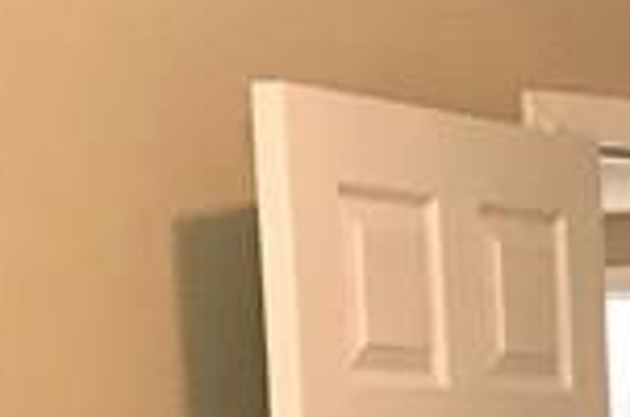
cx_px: 1506
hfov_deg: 9.3
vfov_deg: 6.7
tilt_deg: -6.3
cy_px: 876
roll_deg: +0.5
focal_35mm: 198
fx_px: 3458
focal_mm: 3.99
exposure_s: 1/20
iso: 40
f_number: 1.8
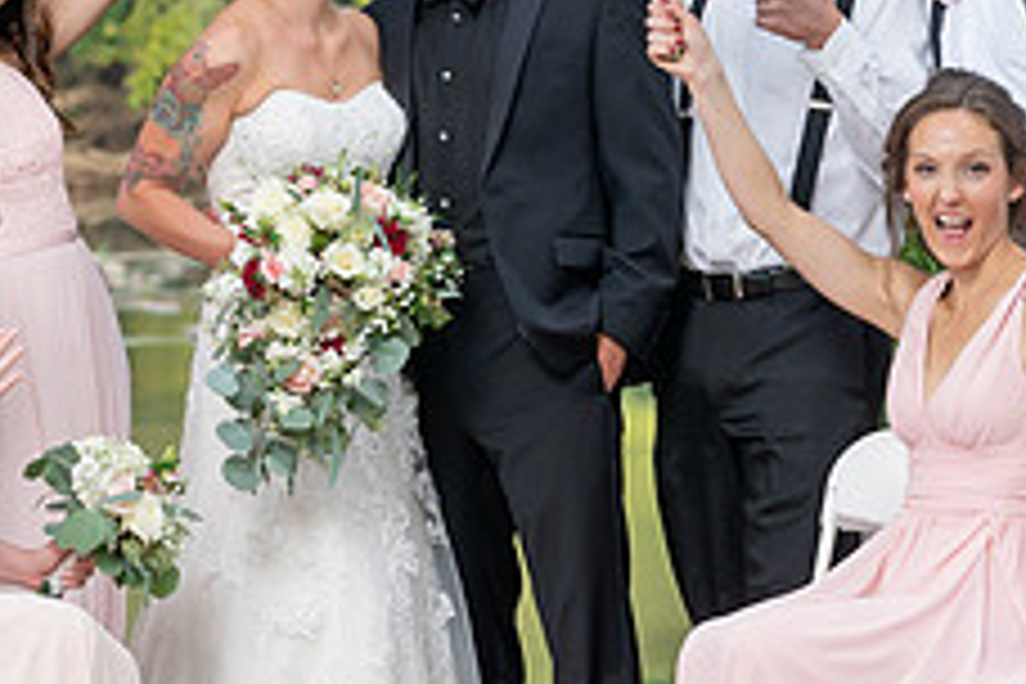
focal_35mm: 284
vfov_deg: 4.8
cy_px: 208
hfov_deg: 7.2
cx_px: 256
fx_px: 8093
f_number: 5.6
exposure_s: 1/200
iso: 640
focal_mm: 100
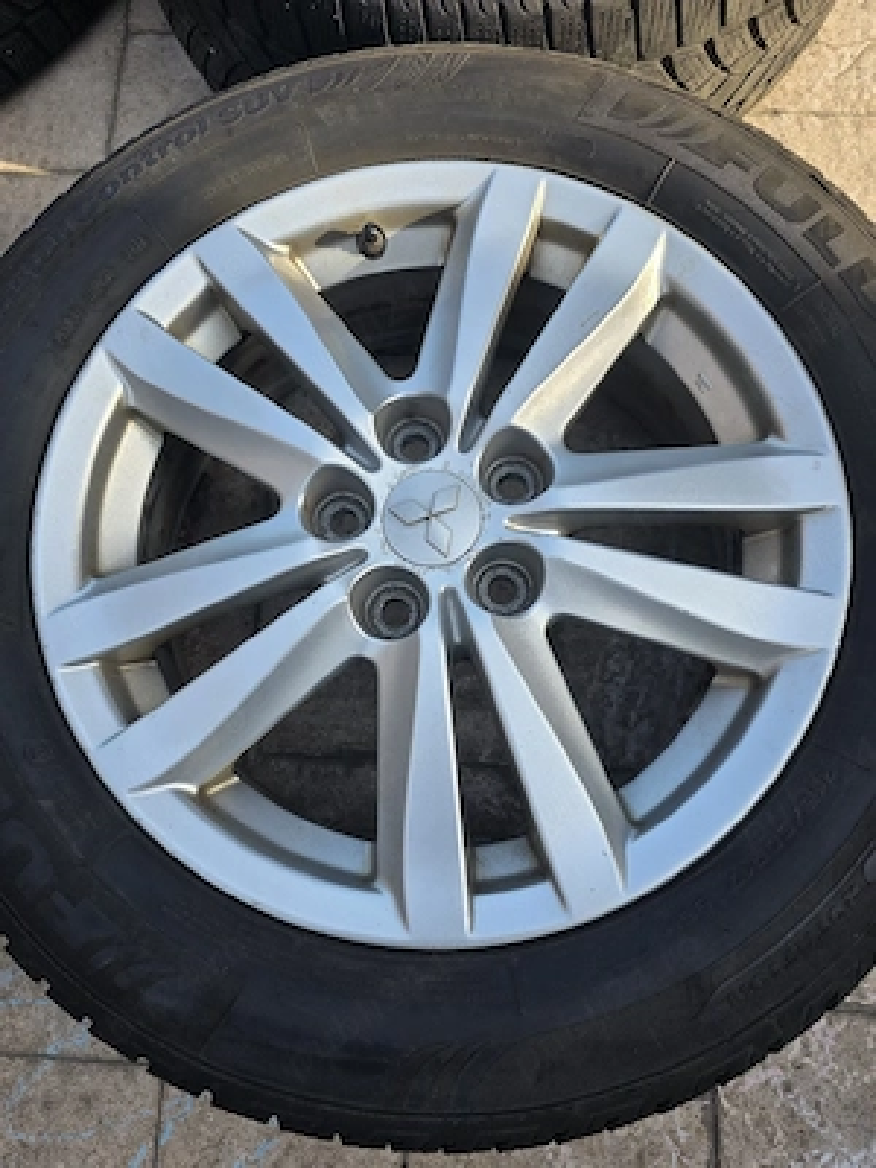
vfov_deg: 73.9
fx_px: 776
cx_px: 438
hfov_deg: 58.9
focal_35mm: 23
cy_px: 584
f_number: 1.7
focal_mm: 6.3
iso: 25
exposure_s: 1/370
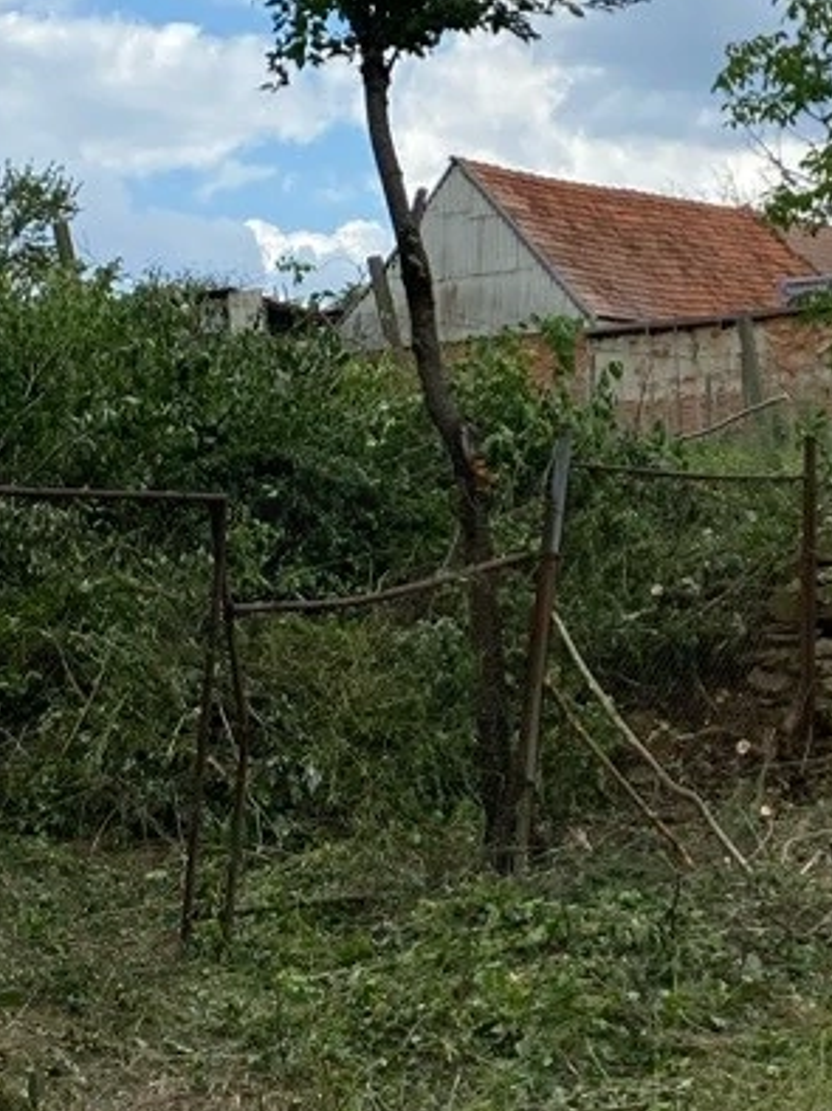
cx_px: 632
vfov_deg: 22.3
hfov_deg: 16.7
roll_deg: +2.2
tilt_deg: +3.0
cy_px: 527
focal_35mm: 88
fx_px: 2823
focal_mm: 4.25
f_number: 1.8
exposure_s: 1/2967
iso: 32
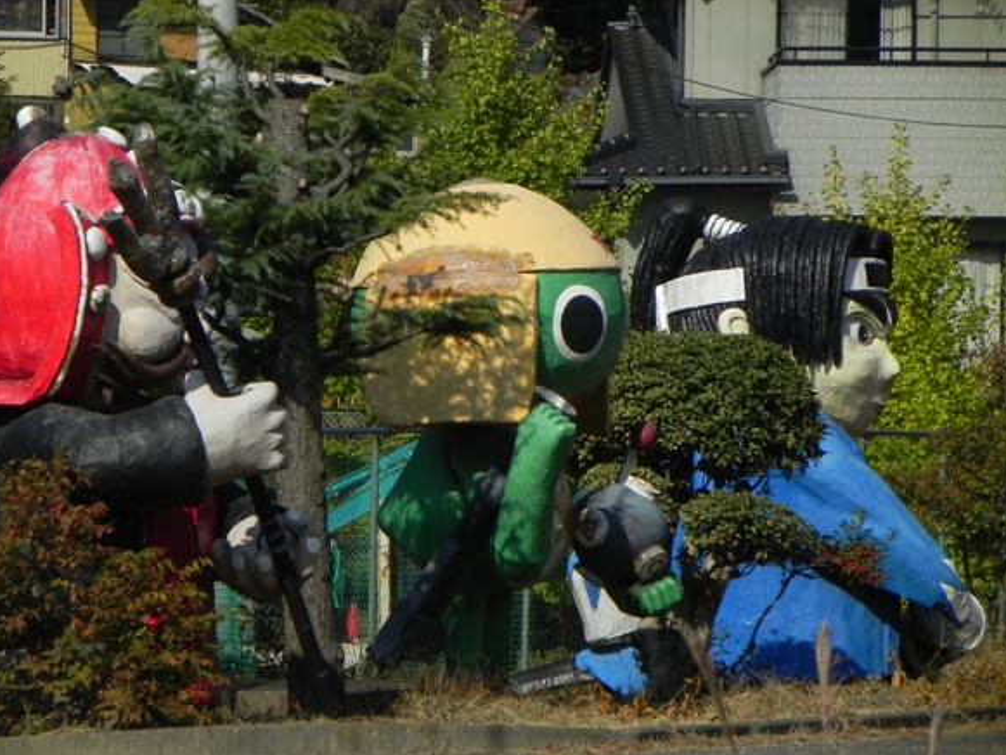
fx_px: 12935
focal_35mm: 445
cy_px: 365
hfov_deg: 4.5
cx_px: 490
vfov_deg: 3.3
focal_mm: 75.7
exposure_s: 1/1250
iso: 200
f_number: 8
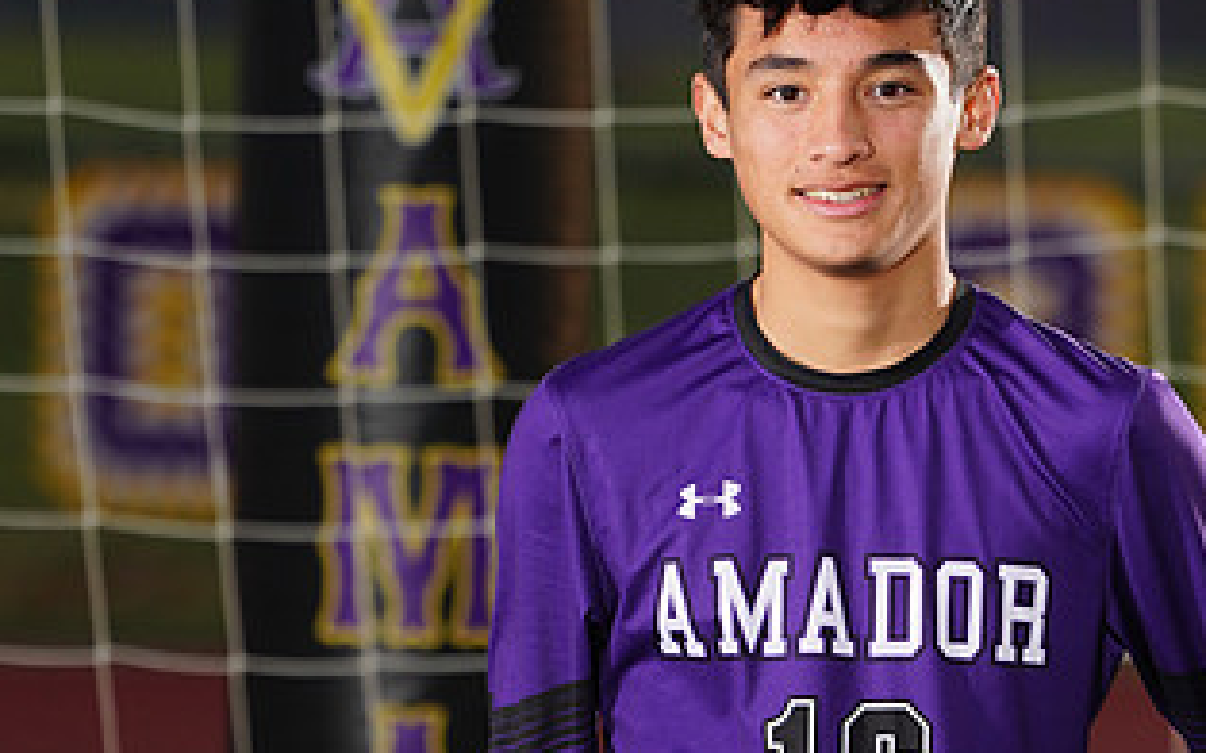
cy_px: 841
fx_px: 22539
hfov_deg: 3.1
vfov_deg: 1.9
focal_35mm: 686
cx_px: 739
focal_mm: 364
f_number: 7.1
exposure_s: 1/200
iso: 200
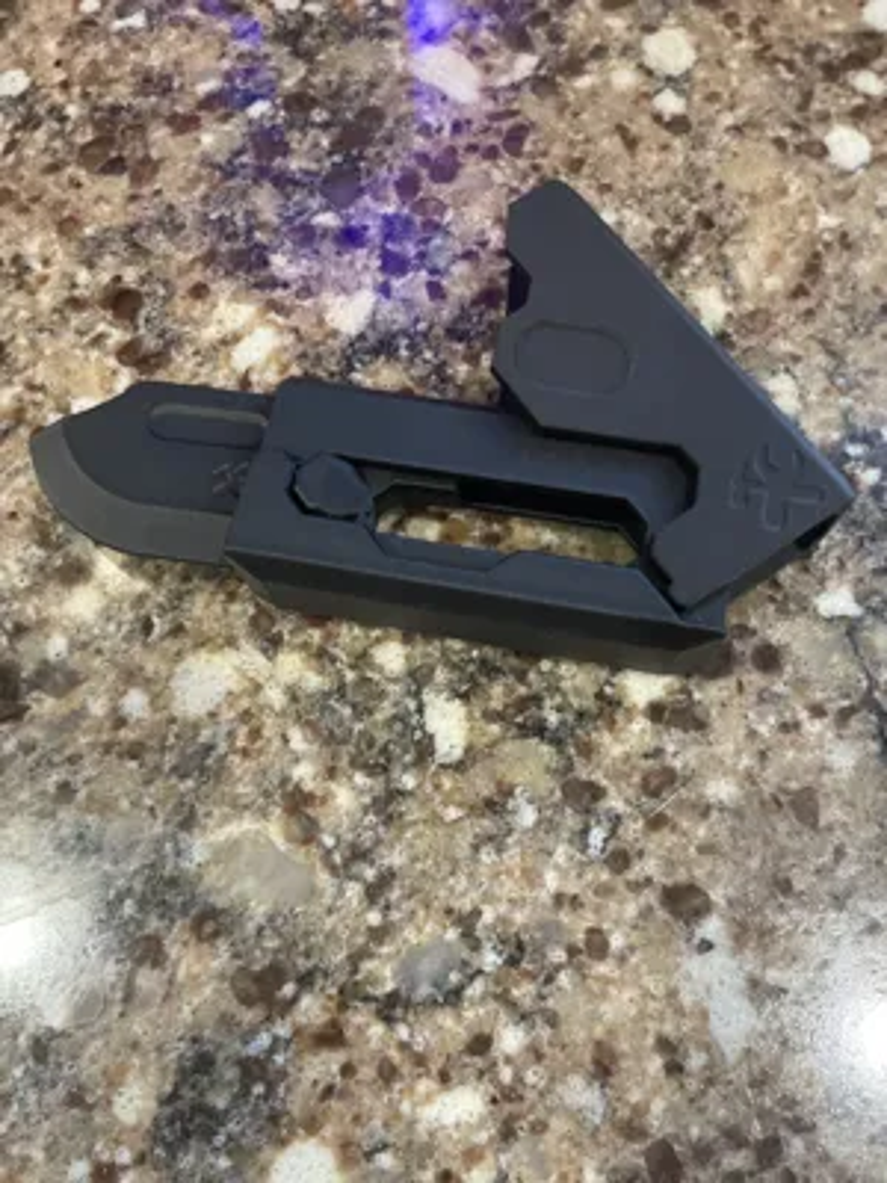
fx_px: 888
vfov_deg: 67.3
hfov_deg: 53.1
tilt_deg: -69.5
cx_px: 444
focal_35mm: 26
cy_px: 592
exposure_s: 1/60
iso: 500
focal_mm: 4.2
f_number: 1.6
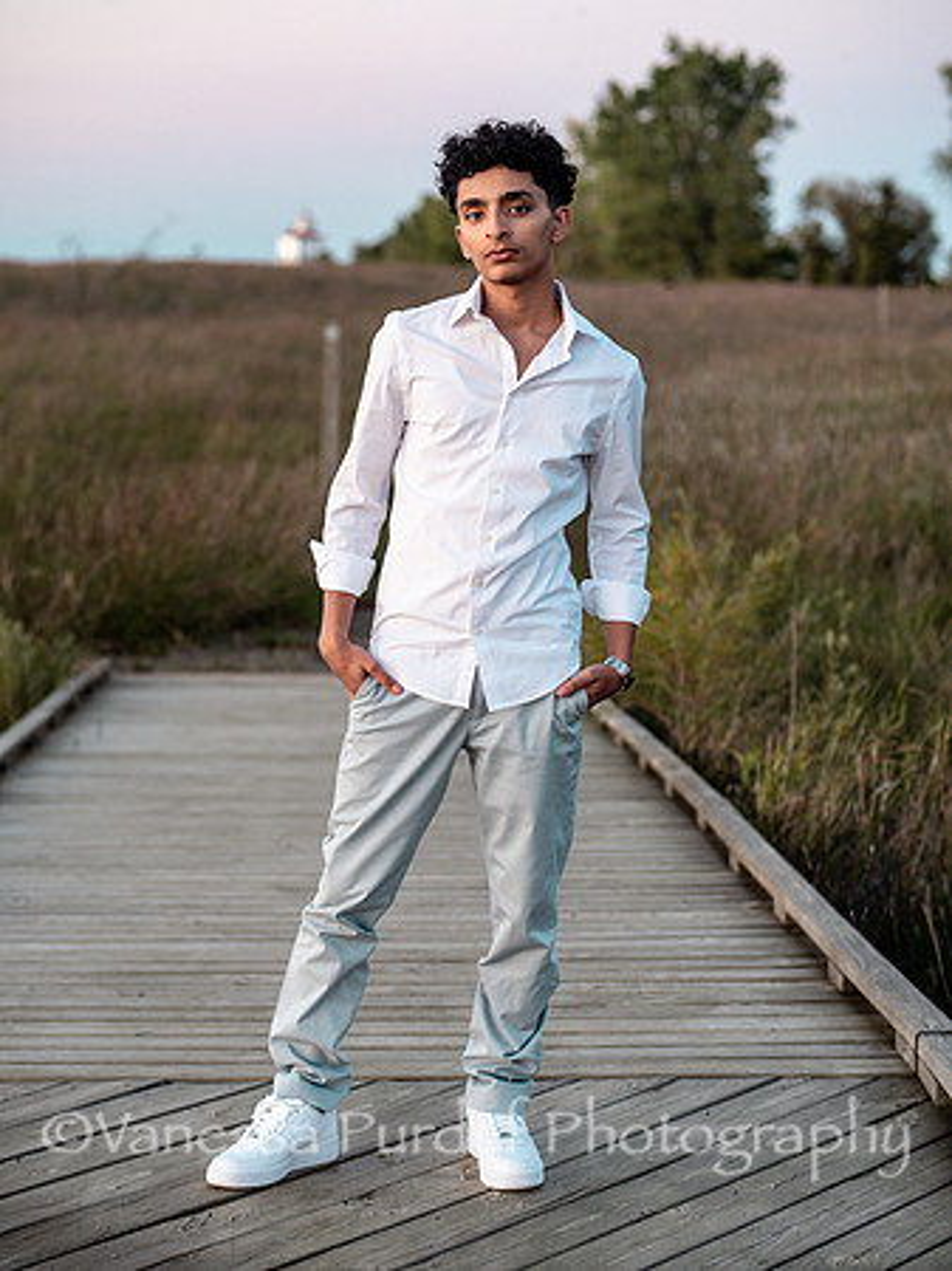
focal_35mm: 86
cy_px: 636
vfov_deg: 22.8
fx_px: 3157
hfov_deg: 17.2
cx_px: 476
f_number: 2
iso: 200
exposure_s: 1/100
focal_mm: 43
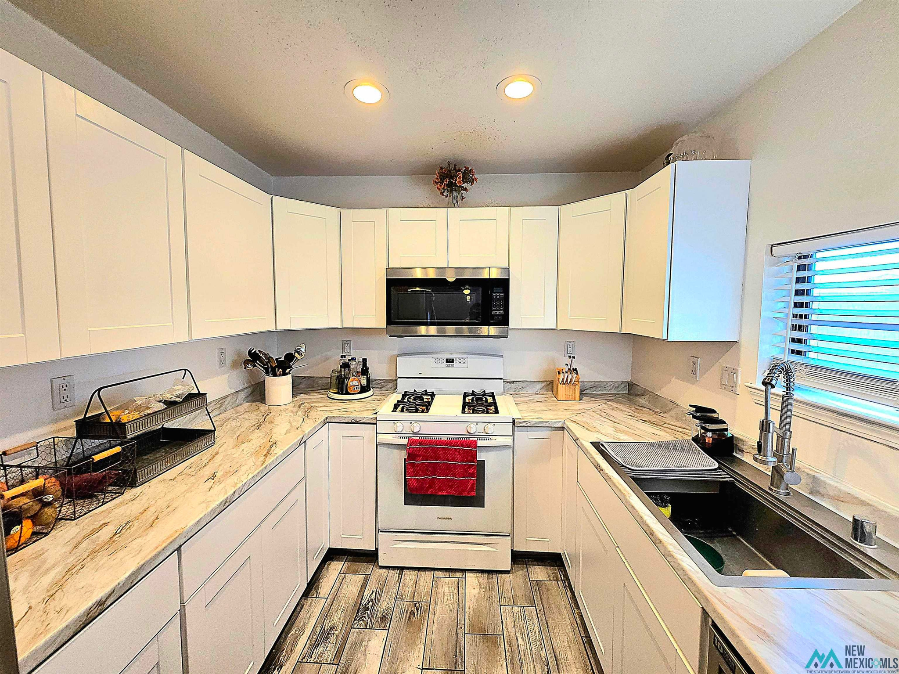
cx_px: 450
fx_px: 338
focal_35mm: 13
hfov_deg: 106.2
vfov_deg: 89.9
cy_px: 337
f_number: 2.2
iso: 64
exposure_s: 1/60.2
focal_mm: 1.7
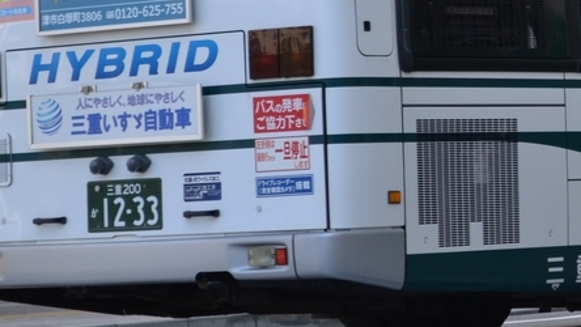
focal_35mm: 204
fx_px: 3144
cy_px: -17
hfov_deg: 10.4
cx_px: 671
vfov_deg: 5.9
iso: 400
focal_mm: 48
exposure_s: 1/500
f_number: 5.3
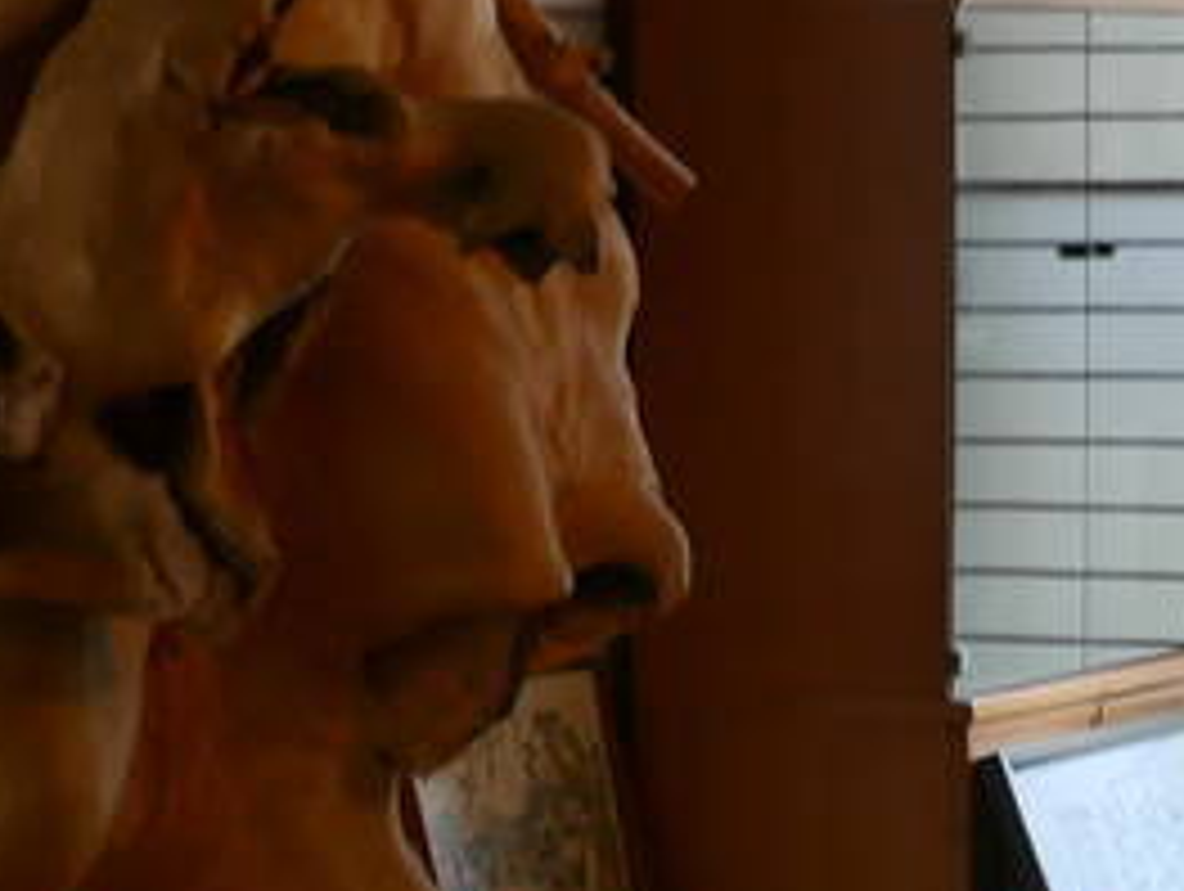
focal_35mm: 228
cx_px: 1877
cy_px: 394
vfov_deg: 6.5
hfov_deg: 8.4
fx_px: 7809
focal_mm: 25
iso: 250
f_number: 1.7
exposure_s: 1/60
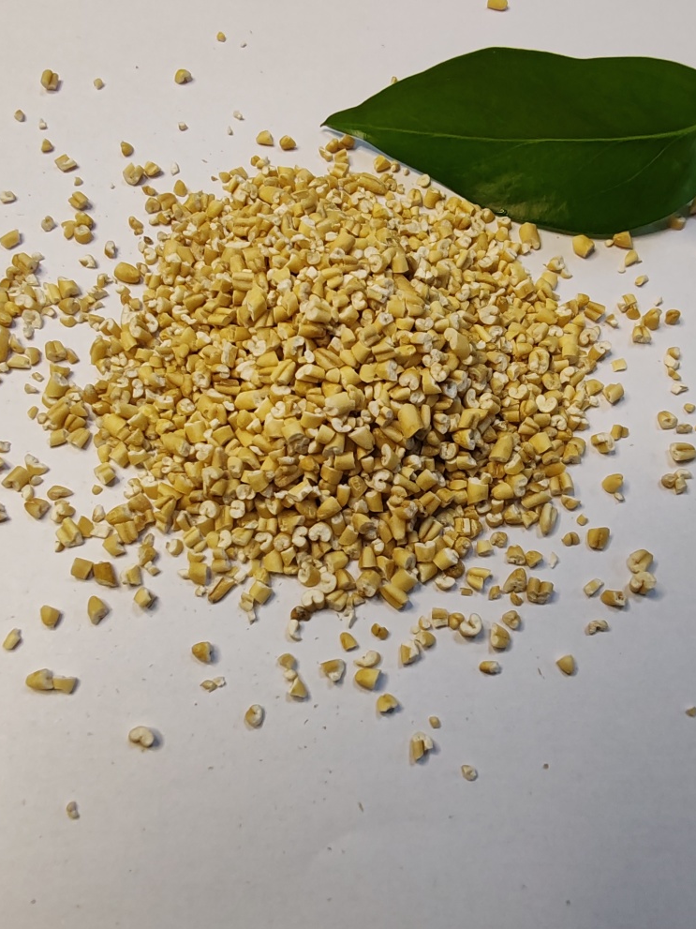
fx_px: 751
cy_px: 470
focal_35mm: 28
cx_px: 342
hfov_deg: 49.7
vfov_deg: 63.4
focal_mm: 1.96
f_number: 2.2
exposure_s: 1/50
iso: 200
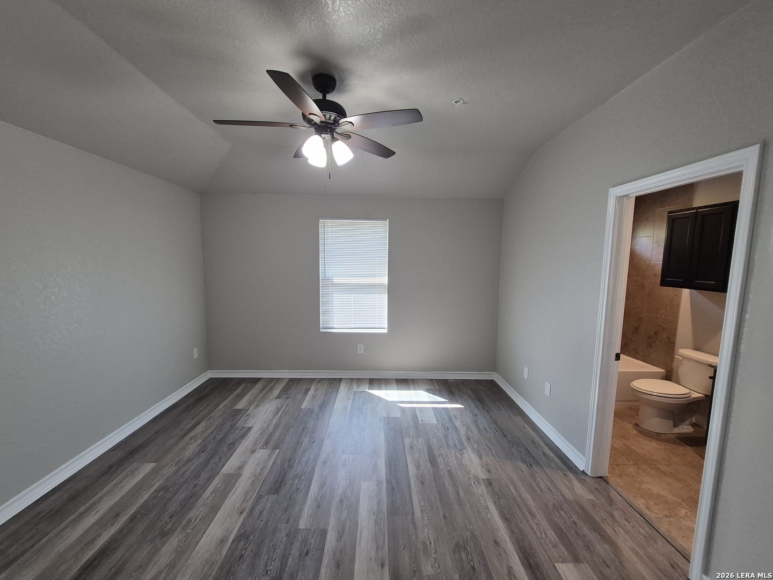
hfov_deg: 106.2
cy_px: 290
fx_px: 290
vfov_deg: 89.9
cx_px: 386
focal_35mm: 13
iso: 160
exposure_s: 1/60
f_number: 2.2
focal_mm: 1.74
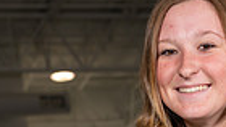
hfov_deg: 11.6
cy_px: 313
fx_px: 1109
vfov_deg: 6.3
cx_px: 195
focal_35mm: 185
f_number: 5.6
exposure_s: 1/200
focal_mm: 55
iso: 200
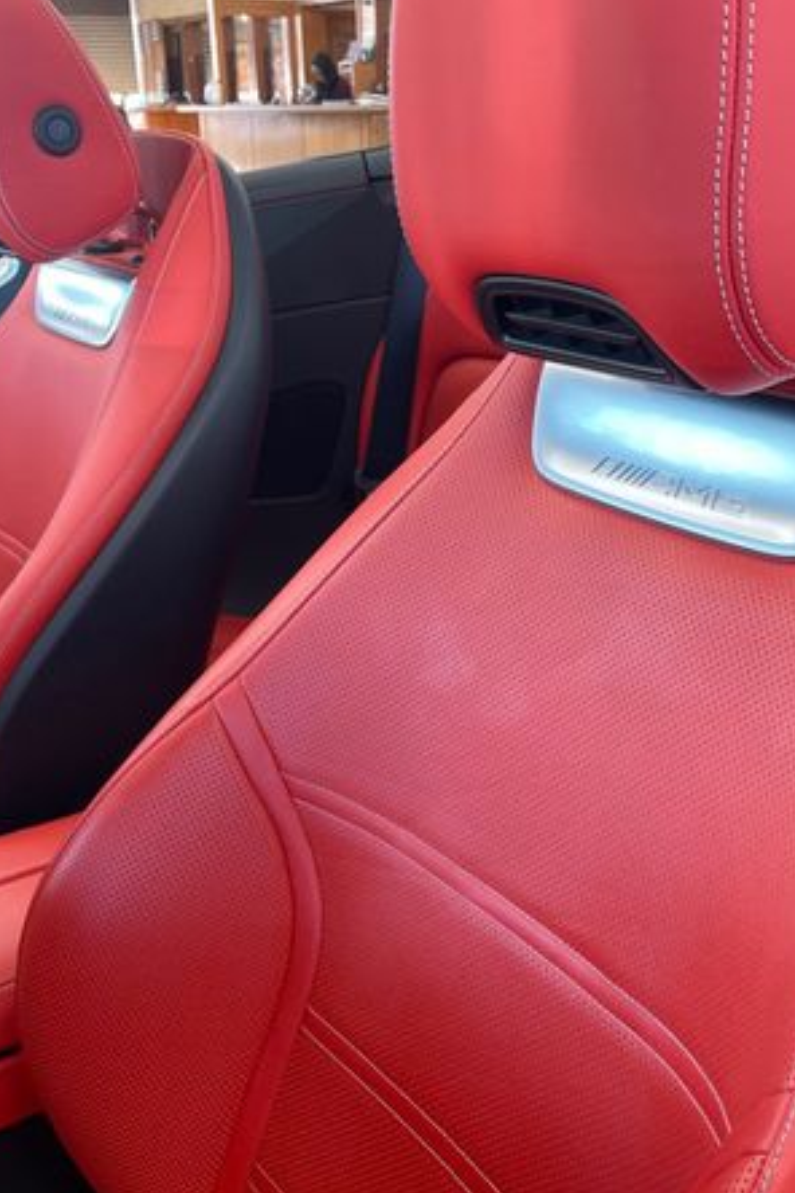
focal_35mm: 39
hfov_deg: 34.2
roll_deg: +1.3
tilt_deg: -20.0
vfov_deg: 49.6
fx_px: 1292
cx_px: 440
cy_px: 599
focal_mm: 4.2
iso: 64
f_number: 1.6
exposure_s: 1/60
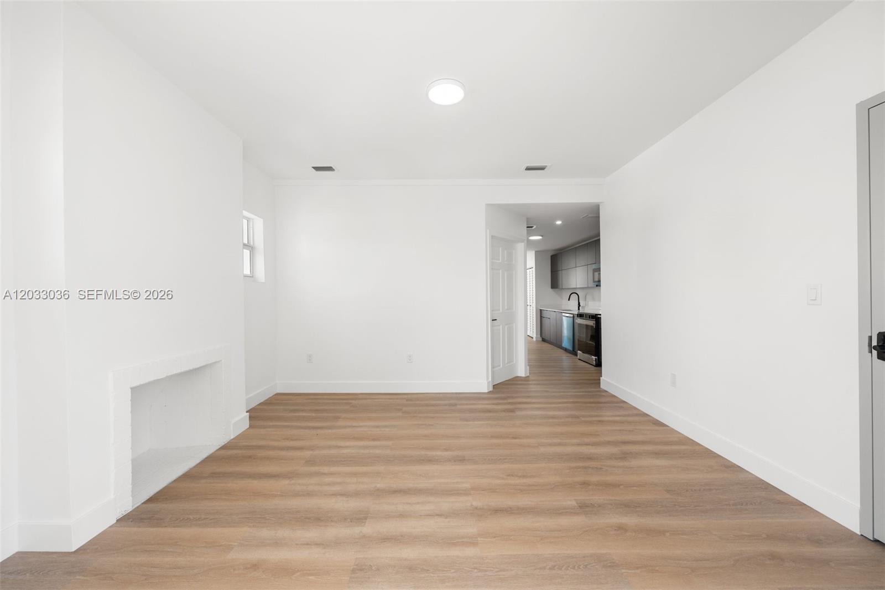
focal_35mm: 14
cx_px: 442
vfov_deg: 81.2
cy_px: 295
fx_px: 344
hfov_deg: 104.3
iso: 320
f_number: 7.1
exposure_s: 1/8
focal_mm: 14
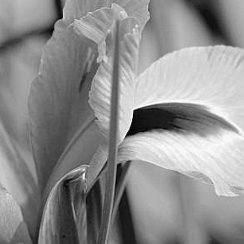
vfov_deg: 2.6
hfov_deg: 2.6
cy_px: 162
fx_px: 5375
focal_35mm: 674
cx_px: -8
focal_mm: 150
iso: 100
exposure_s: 1/250
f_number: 7.1
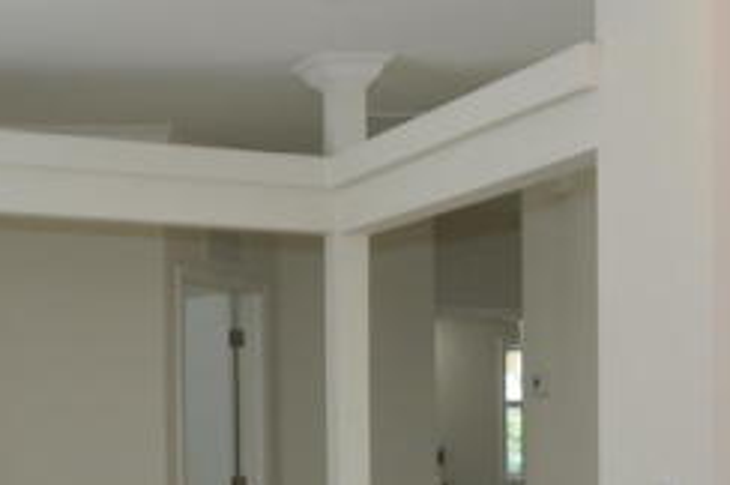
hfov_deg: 27.5
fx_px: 1438
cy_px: 428
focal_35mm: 71
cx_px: 652
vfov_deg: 18.8
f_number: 4.5
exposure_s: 1/80
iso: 200
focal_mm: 10
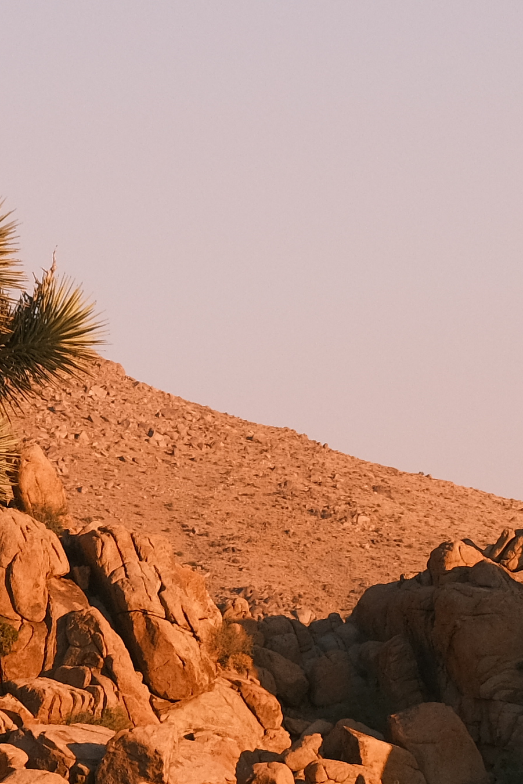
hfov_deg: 3.5
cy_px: 1030
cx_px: 623
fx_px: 8452
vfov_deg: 5.3
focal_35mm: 388
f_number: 5.6
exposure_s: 1/1800
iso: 640
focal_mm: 56
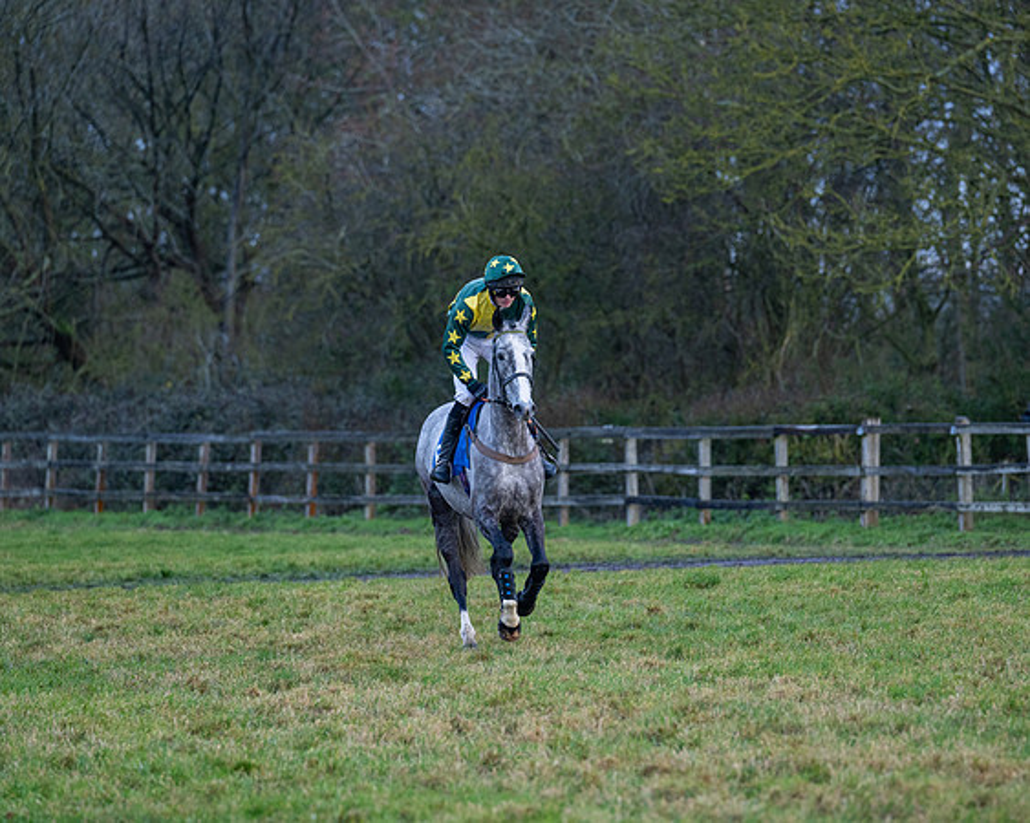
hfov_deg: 8.6
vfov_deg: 6.9
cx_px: 533
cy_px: 412
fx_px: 6864
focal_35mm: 225
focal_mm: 200
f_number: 4
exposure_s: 1/500
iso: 800
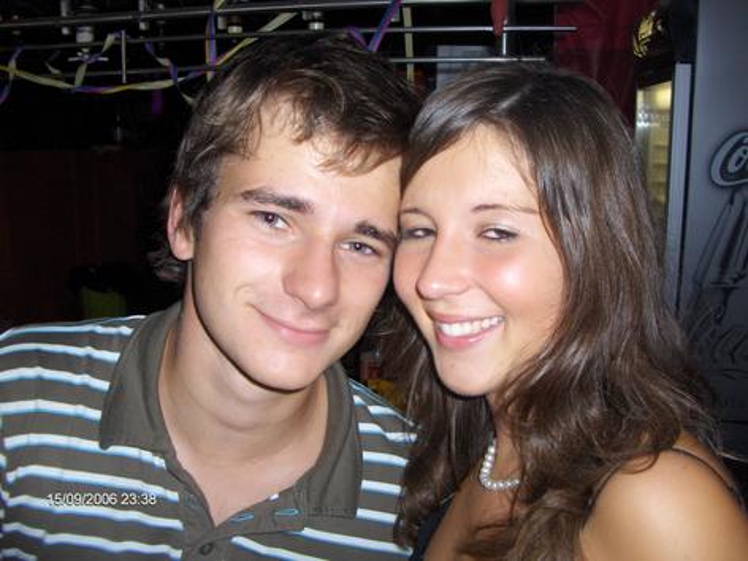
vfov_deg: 40.7
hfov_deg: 52.6
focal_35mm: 35
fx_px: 756
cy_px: 280
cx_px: 374
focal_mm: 5.8
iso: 100
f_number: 2.6
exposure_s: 1/60
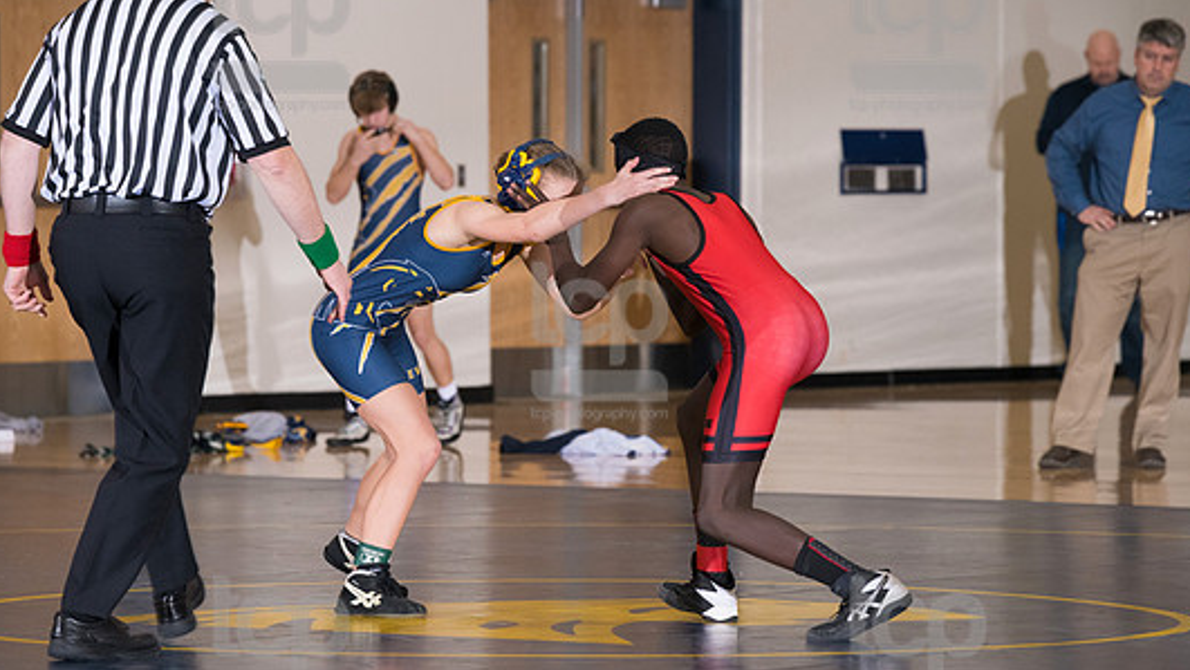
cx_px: 601
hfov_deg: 9.4
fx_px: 7228
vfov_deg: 5.3
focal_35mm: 229
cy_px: 342
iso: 2000
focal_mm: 200
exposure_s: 1/250
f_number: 5.6
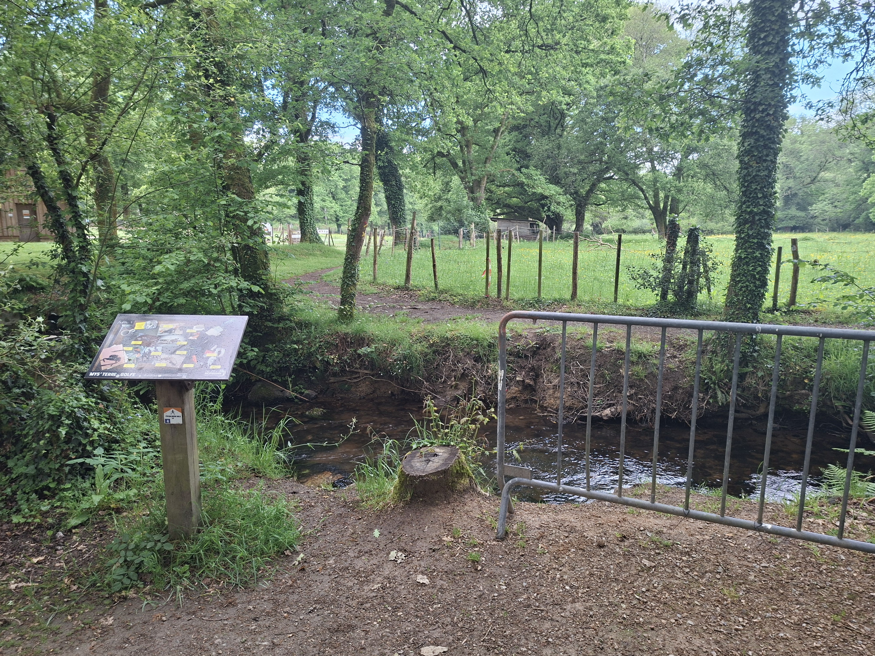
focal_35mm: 23
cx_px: 438
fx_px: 581
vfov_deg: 58.9
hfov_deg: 73.9
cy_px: 328
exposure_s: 1/103
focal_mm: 5.54
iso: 50
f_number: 1.8
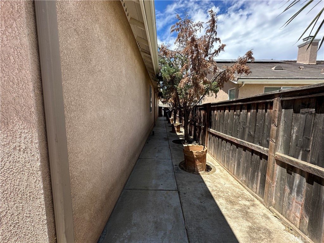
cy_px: 122
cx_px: 162
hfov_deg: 102.1
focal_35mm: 14
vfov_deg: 85.7
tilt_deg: -6.9
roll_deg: -0.4
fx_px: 131
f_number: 2.2
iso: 40
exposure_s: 1/619
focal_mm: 2.22
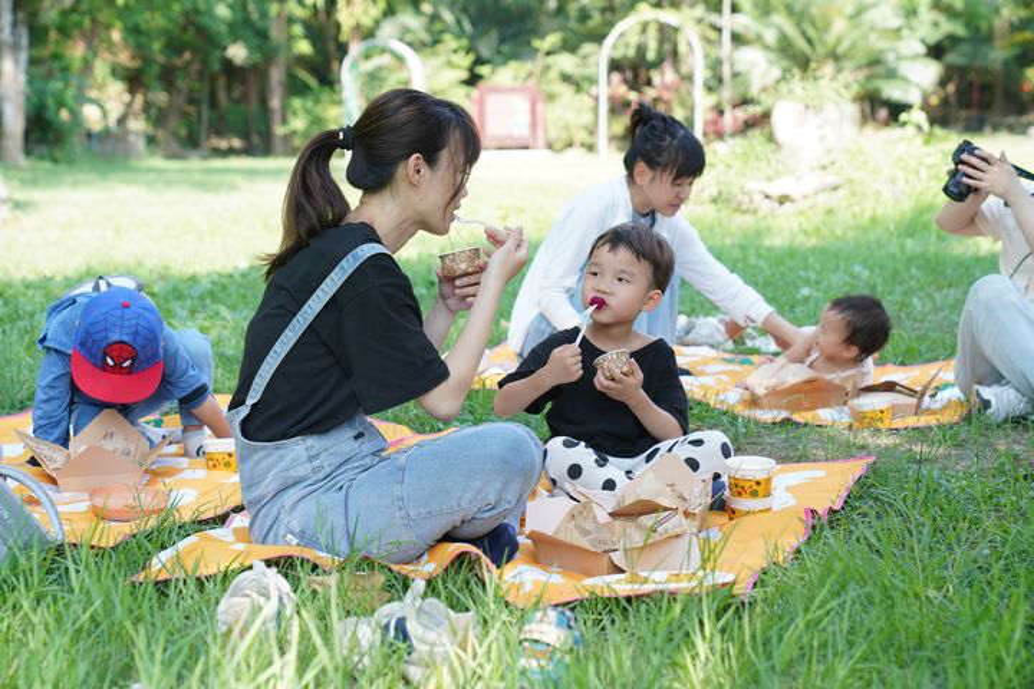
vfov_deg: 19.5
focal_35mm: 70
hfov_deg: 28.8
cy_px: 344
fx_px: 2010
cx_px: 517
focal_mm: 70
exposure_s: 1/250
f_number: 4
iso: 250
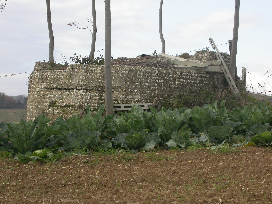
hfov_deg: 22.5
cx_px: 136
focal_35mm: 87
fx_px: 684
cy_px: 102
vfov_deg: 17.0
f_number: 4.7
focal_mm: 18
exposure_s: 1/284
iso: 100
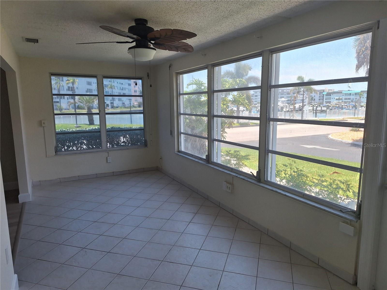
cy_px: 145
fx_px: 257
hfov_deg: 73.9
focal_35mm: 23
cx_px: 194
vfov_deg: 58.9
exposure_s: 1/513
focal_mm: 5.54
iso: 40
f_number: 1.8
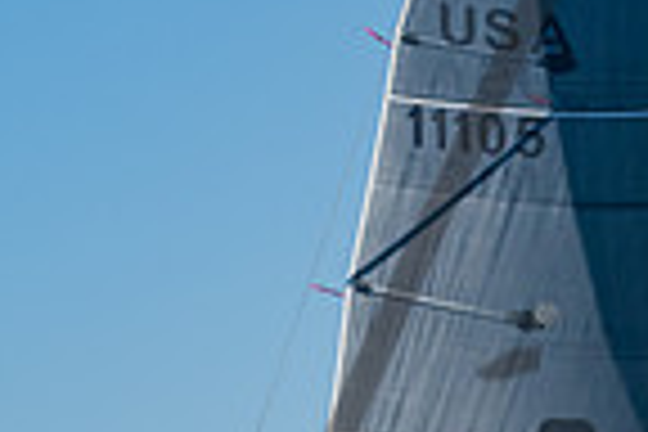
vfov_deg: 3.9
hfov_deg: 5.7
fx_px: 6246
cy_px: 568
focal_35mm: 347
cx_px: 1580
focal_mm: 48
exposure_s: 1/640
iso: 160
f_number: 6.3
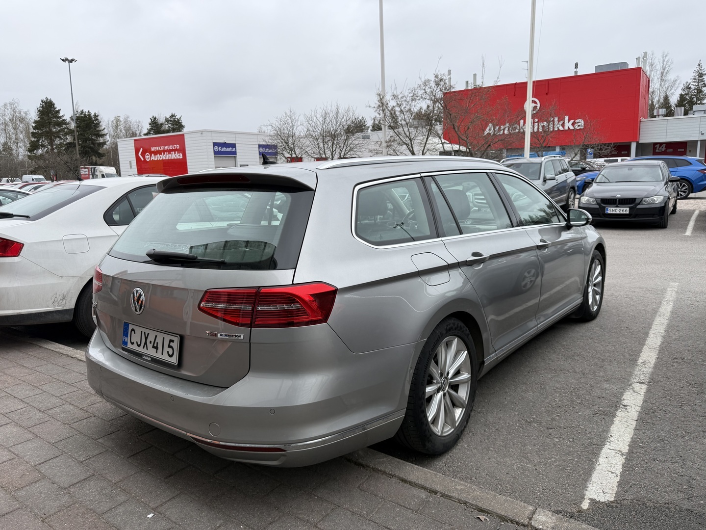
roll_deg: +2.5
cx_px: 353
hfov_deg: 71.6
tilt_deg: -7.7
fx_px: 489
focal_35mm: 24
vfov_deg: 56.8
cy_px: 265
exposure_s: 1/1585
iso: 80
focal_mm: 6.76
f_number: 1.78
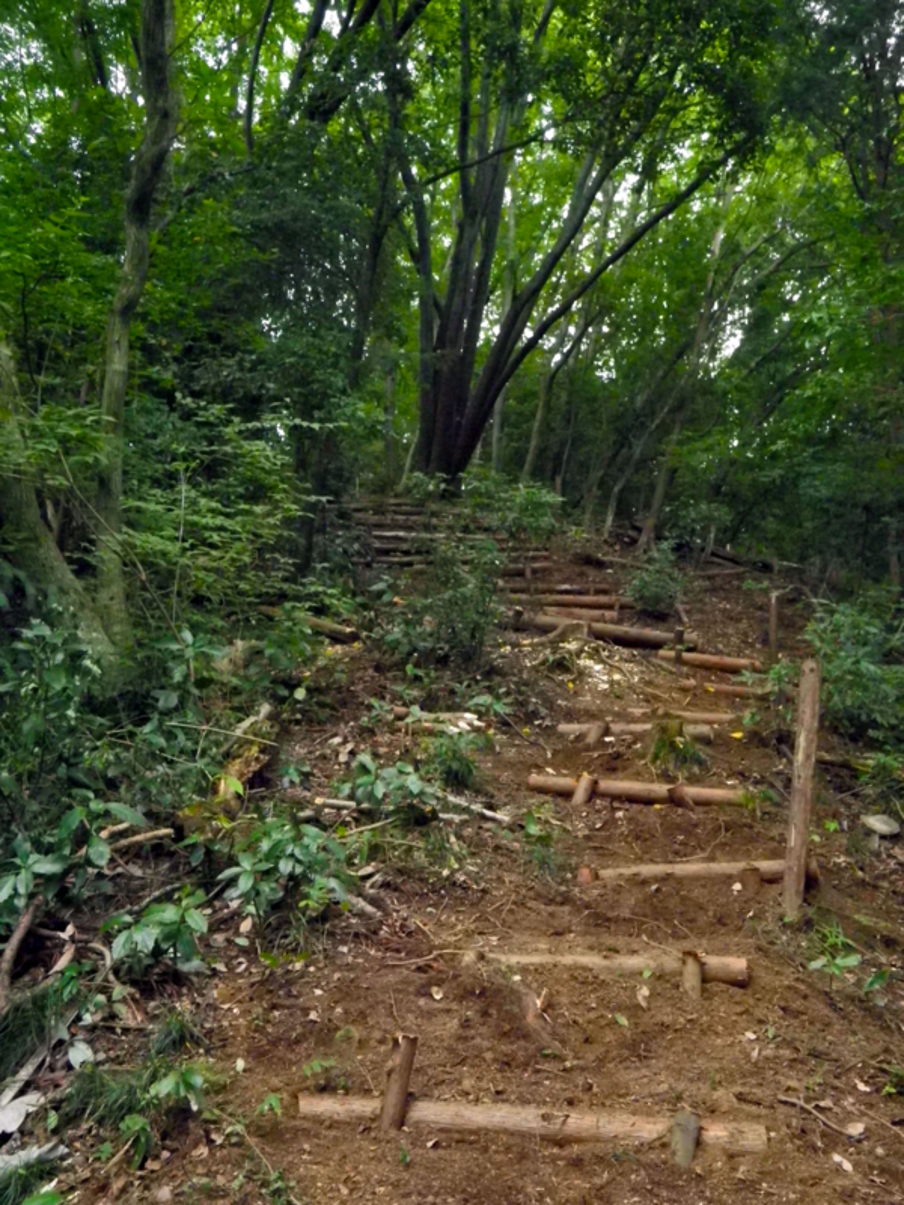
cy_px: 602
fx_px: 1184
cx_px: 452
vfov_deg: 54.0
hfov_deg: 41.8
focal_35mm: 34
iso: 800
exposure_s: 1/50
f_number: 3.8
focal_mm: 6.1
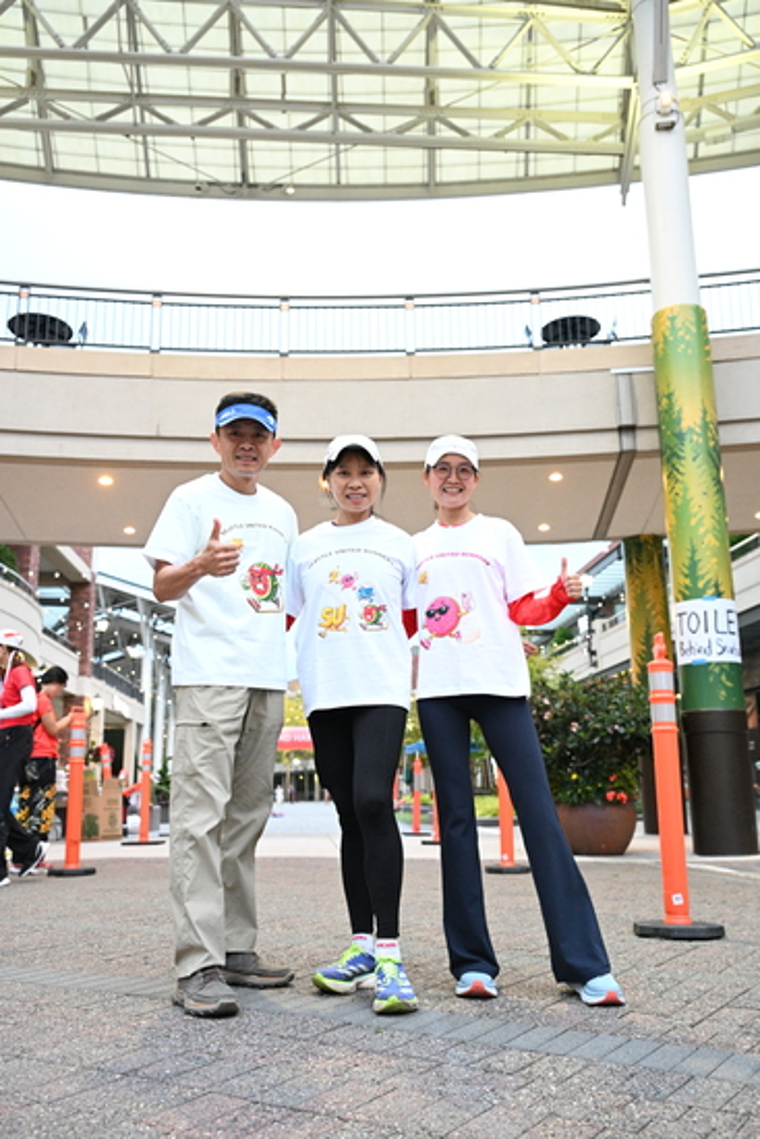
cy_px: 570
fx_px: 965
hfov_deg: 43.0
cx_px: 380
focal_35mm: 30
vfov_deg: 61.1
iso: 6400
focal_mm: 30.5
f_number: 4
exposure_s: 1/250
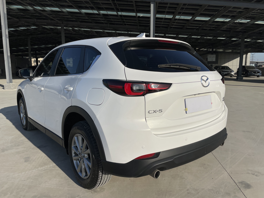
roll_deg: -0.1
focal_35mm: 26
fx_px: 198
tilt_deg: -8.1
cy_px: 99
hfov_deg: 67.3
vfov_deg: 53.1
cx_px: 132
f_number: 1.6
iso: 32
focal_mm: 4.2
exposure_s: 1/11905
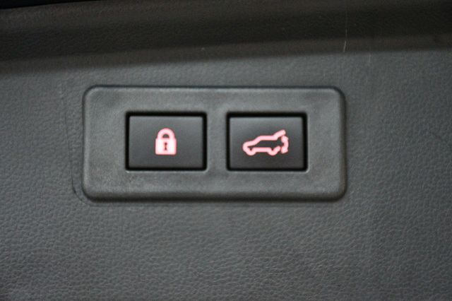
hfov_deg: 18.3
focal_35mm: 112
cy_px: 150
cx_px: 226
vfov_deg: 12.2
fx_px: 1405
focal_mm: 75
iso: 8000
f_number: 5
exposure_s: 1/60
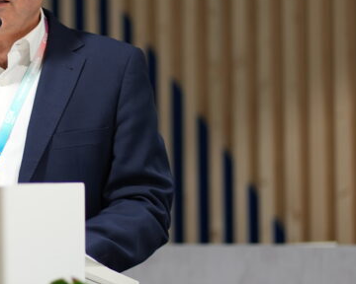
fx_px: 2392
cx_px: -26
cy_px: 133
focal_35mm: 227
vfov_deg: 6.8
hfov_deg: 8.5
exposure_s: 1/100
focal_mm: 85
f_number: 1.8
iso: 500
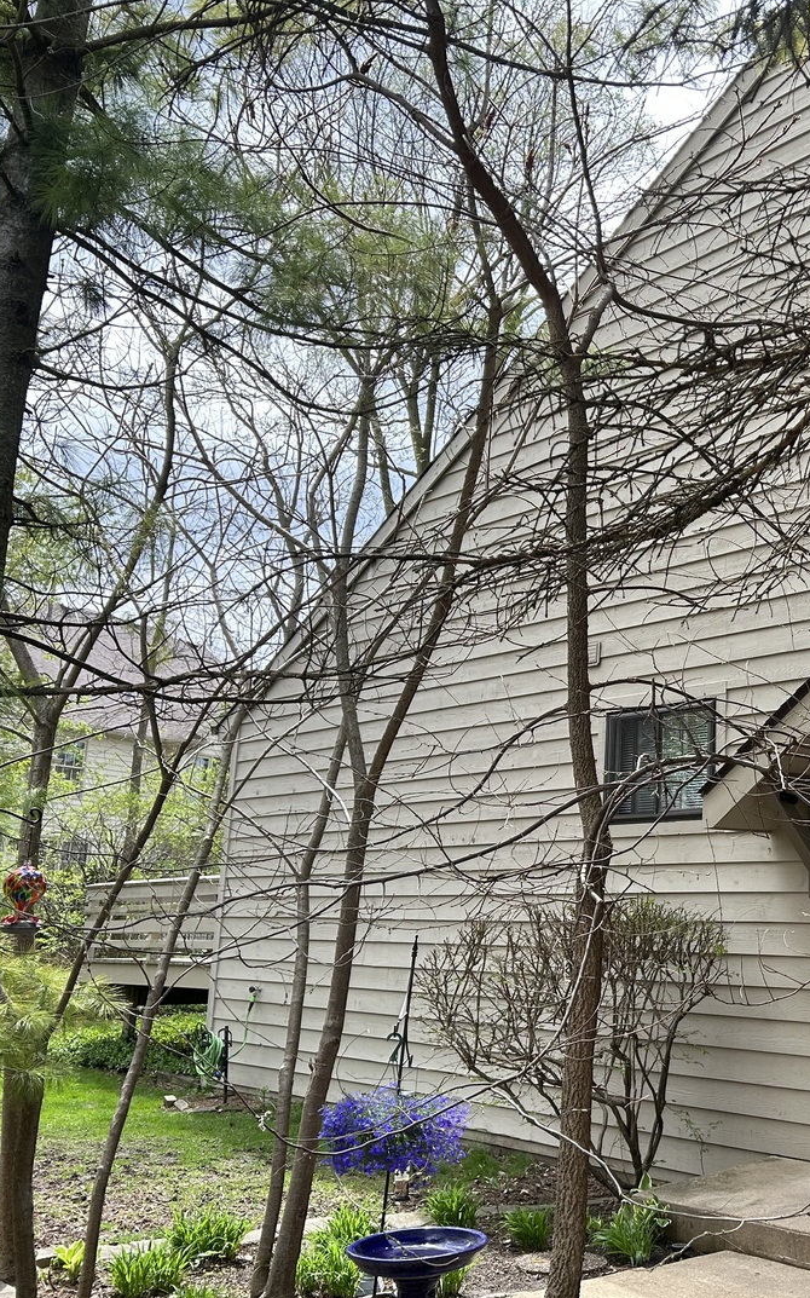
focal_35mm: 37
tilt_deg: +11.7
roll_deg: -1.2
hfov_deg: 32.9
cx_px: 707
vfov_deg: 52.8
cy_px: 651
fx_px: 1308
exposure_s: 1/1183
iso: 50
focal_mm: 5.7
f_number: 1.5
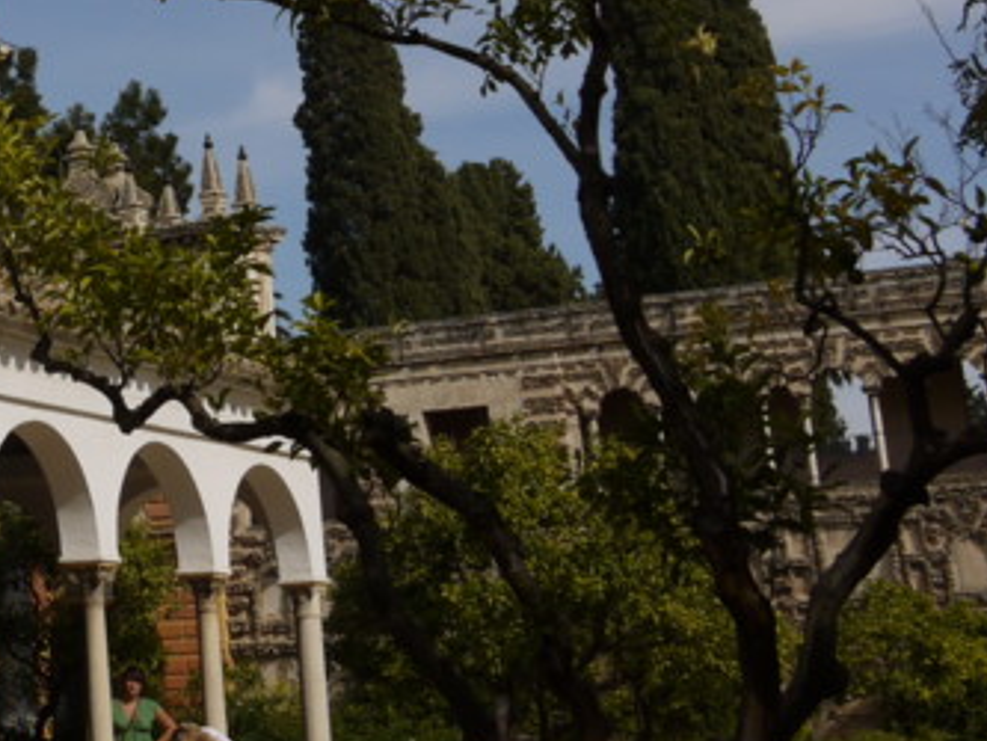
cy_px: -53
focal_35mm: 86
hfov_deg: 20.6
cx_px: -320
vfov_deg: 16.7
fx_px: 2453
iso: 100
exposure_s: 1/500
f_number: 9
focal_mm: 14
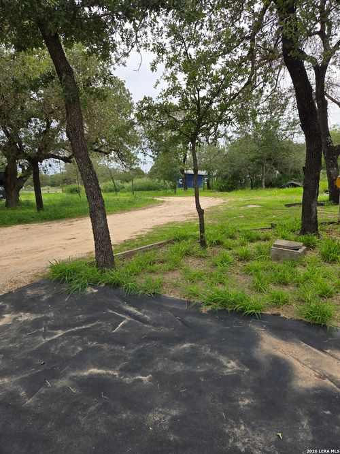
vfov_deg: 73.9
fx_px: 301
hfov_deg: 58.9
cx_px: 170
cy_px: 227
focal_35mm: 23
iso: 25
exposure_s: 1/917
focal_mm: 5.4
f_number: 1.8
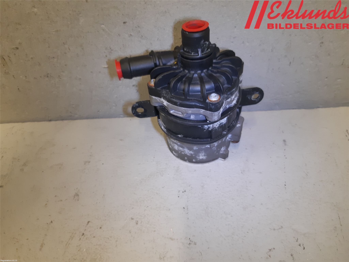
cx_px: 174
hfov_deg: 67.3
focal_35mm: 26
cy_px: 131
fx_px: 262
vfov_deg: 53.1
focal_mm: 3.93
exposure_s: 1/50
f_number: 1.7
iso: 100
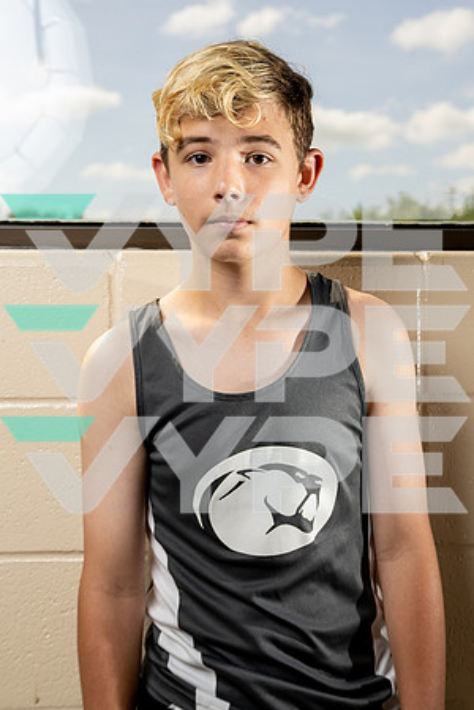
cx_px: 277
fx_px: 1118
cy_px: 349
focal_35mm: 57
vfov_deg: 35.3
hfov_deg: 23.9
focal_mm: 37
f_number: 4.5
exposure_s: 1/250
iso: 400
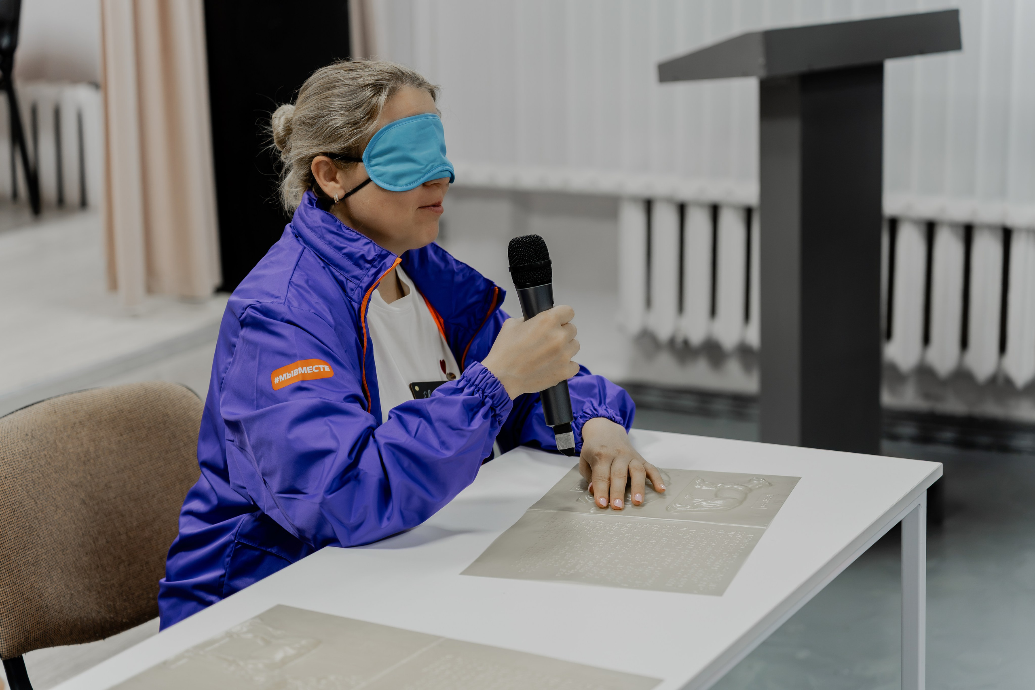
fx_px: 1984
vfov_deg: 19.7
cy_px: 345
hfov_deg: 29.2
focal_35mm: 69
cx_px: 518
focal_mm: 69
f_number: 2.8
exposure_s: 1/160
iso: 1000
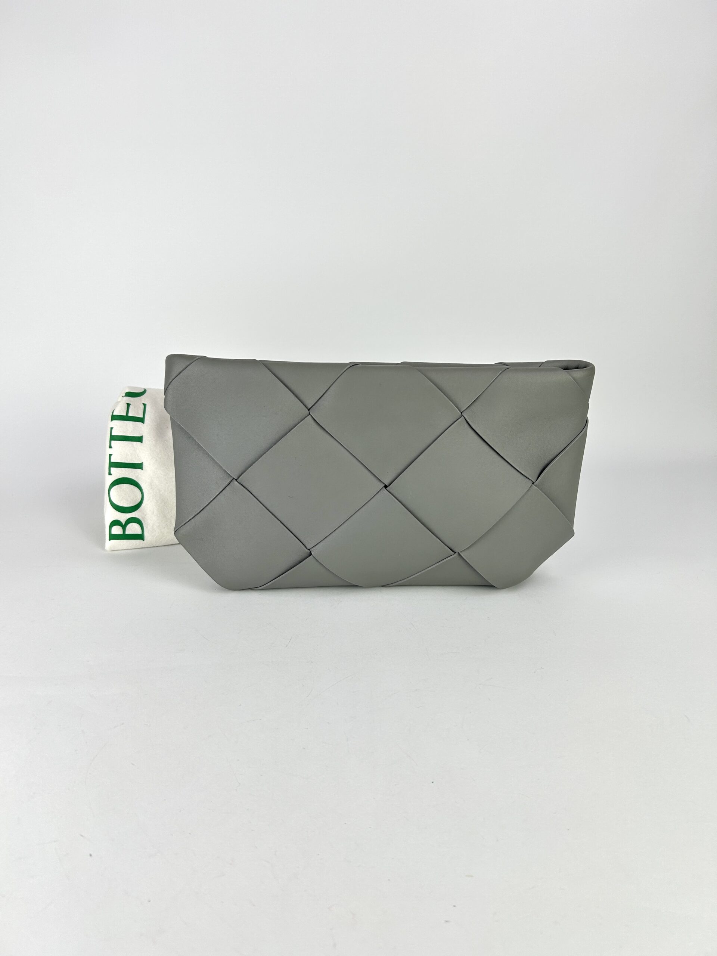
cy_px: 478
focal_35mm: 26
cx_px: 358
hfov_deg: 53.1
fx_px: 718
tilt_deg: -20.1
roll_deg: -1.2
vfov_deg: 67.3
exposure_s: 1/307
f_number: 1.5
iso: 50
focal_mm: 5.7
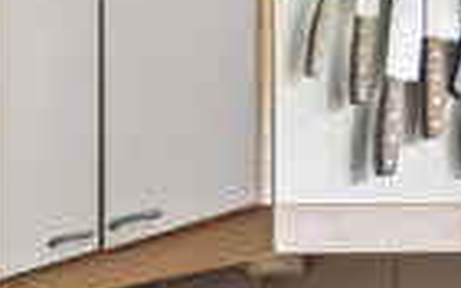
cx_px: -513
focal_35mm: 98
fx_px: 1231
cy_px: 430
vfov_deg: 12.7
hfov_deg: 15.7
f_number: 4.5
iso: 400
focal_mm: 17
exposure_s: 1/160
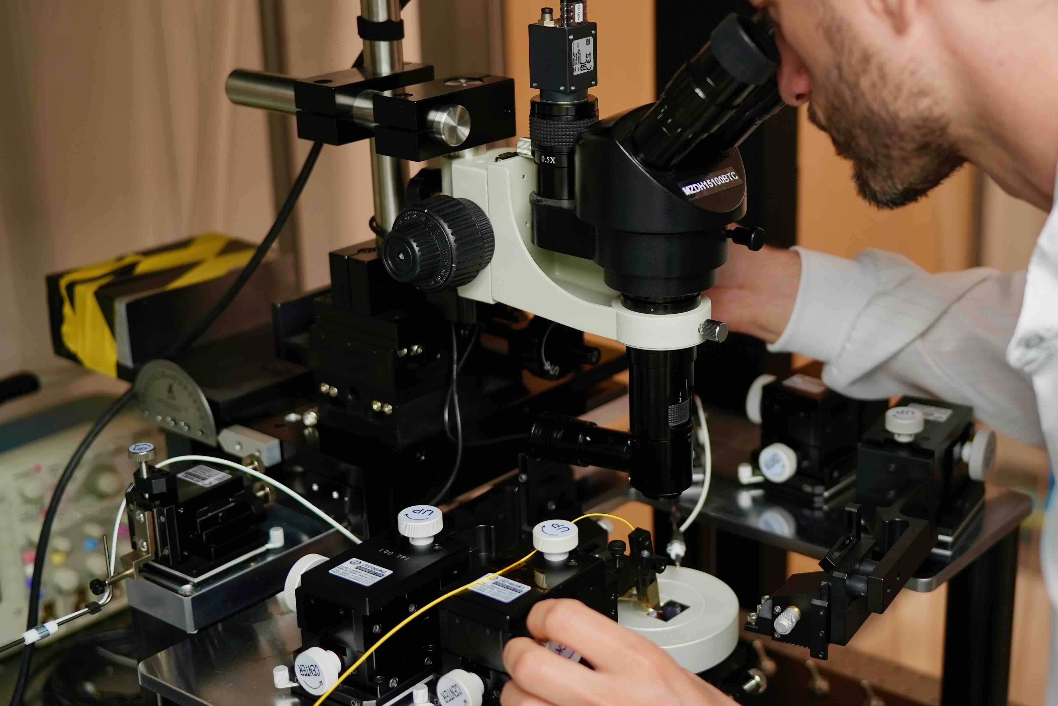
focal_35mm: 40
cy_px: 400
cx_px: 573
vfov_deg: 33.4
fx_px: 1176
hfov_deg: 48.4
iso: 400
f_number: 2
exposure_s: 1/160
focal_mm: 35
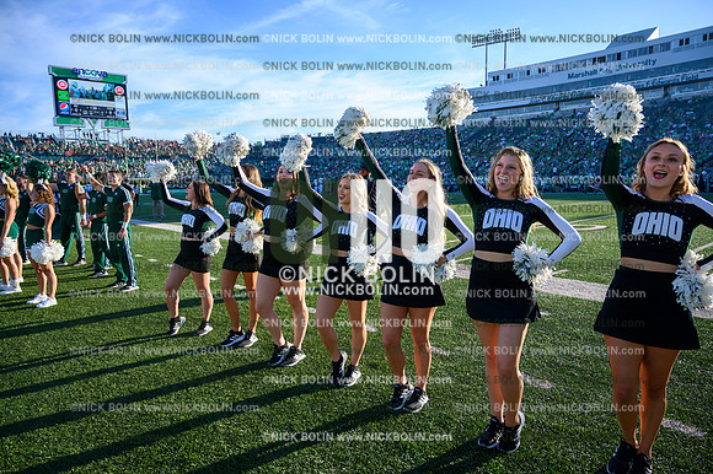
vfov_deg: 53.1
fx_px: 475
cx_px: 356
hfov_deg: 73.8
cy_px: 237
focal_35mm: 24
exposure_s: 1/640
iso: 125
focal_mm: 24
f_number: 4
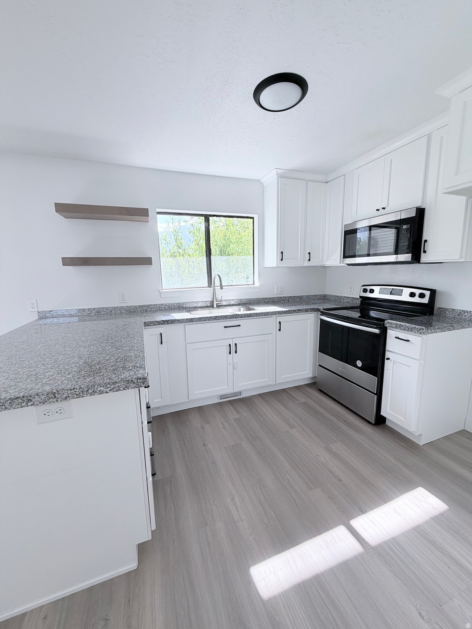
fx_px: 255
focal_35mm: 14
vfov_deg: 102.1
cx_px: 236
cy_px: 314
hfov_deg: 85.7
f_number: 2.2
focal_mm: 2.22
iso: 64
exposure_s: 1/120
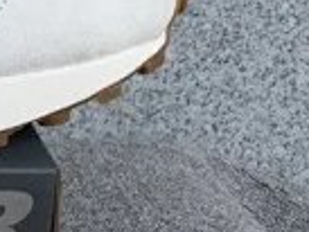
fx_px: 1295
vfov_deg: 10.2
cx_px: -298
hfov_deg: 12.2
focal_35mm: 145
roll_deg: -0.7
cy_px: 52
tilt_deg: -19.9
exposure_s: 1/769
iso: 25
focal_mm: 3.3
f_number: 2.4
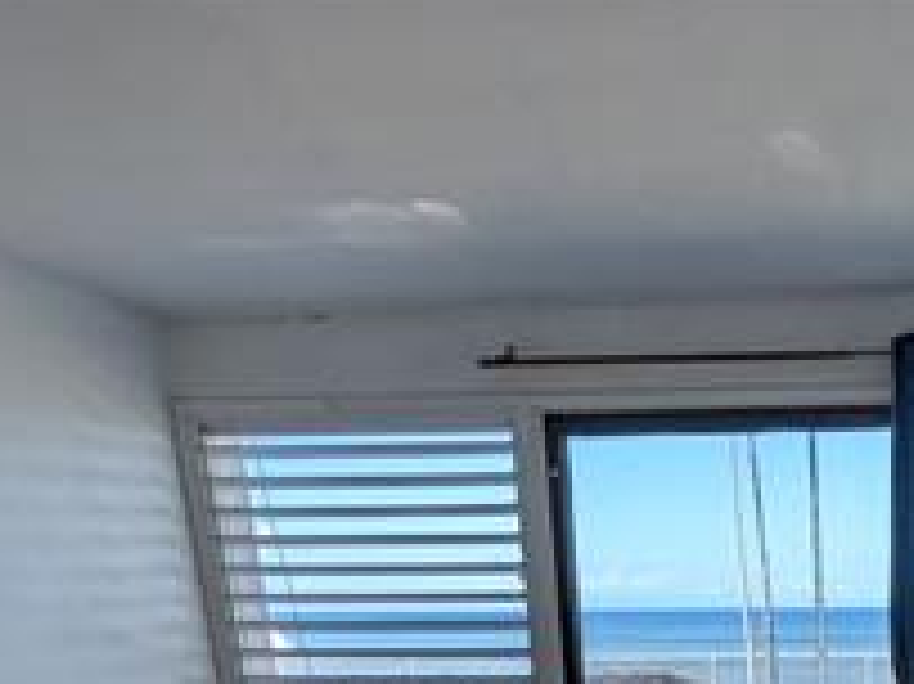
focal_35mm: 41
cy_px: 1053
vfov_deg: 25.4
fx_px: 1082
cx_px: 783
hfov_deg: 42.8
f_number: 2.2
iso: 32
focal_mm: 1.54
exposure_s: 1/264
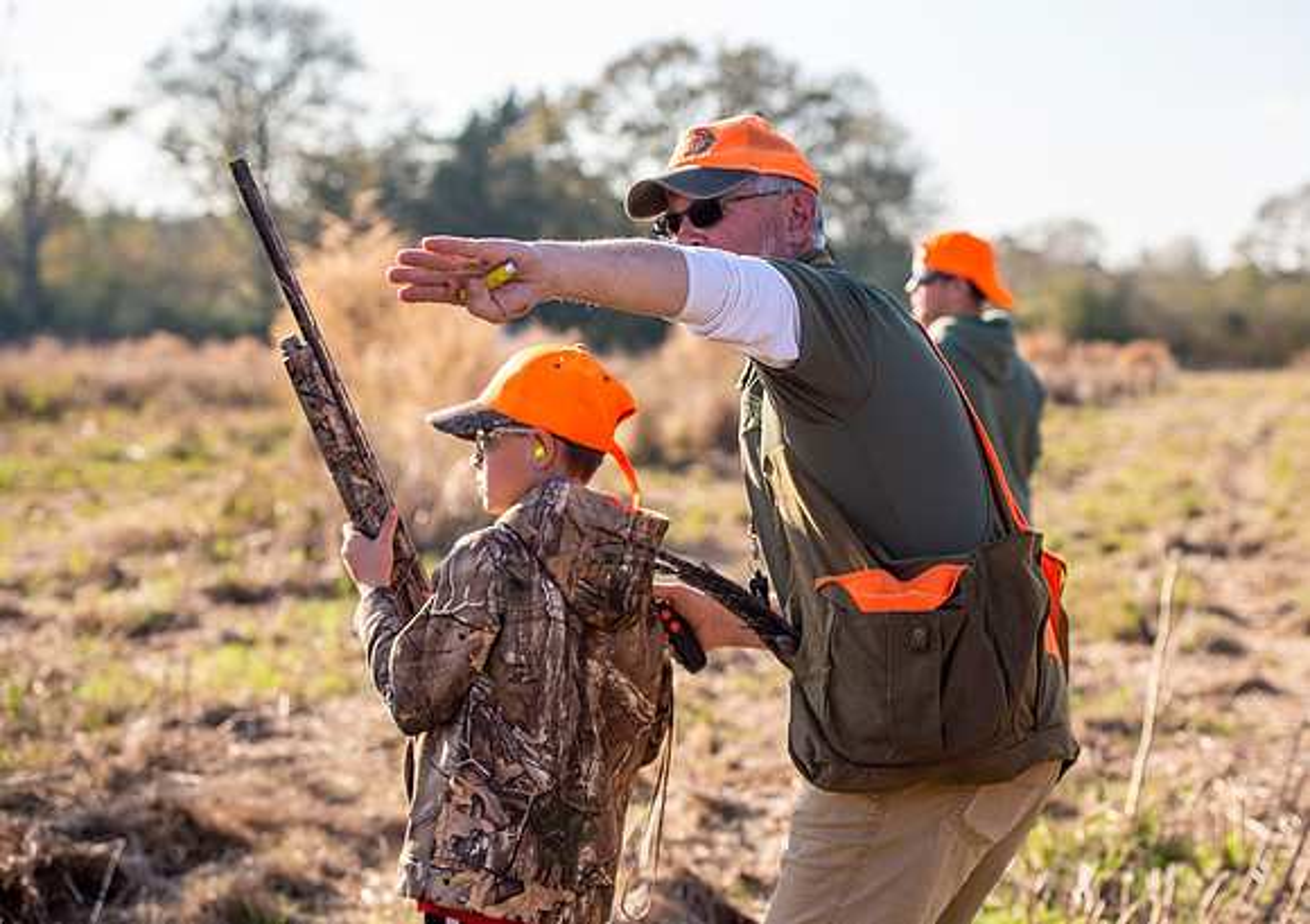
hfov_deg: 24.9
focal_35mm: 80
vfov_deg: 17.7
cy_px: 415
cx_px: 739
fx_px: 2970
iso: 200
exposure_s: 1/1000
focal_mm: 70
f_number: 4
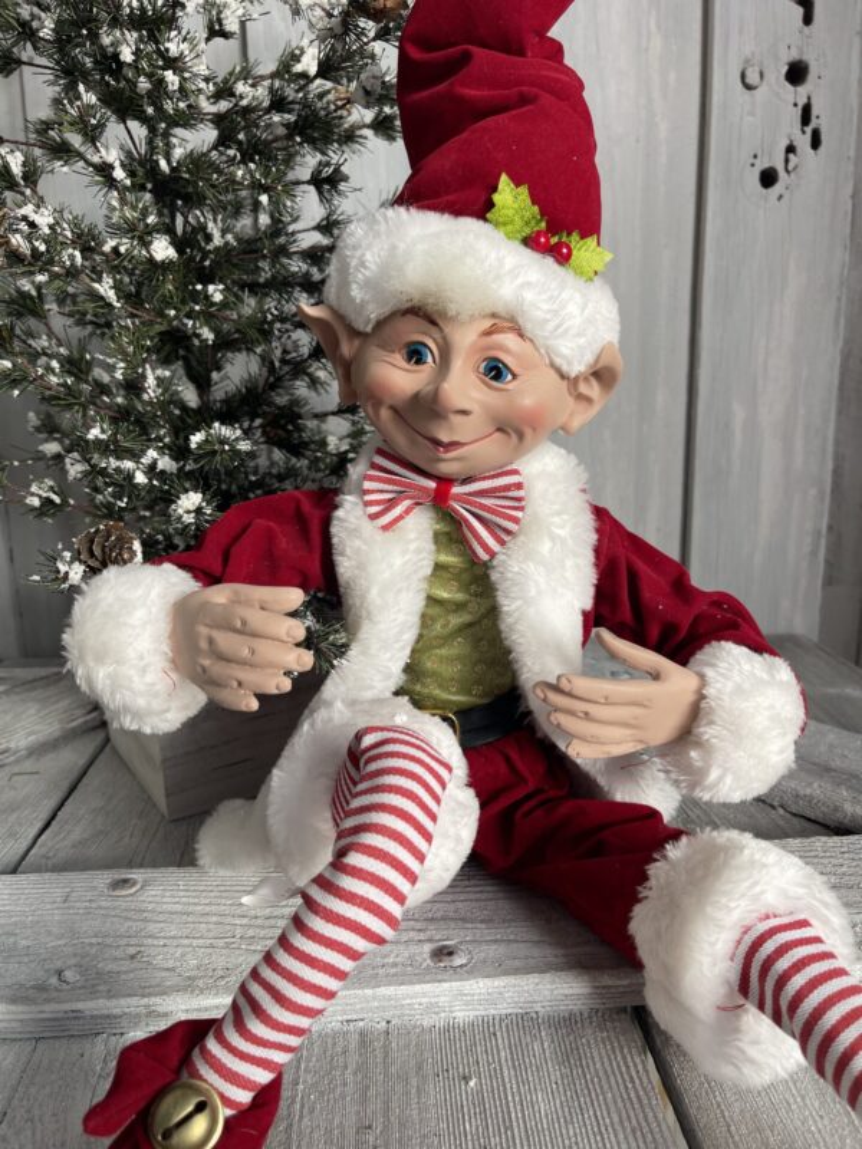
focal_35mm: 25
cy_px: 574
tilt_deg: -14.8
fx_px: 830
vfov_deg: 69.4
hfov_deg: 54.9
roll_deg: +1.4
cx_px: 431
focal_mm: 5.1
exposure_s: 1/204
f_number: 1.6
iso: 32
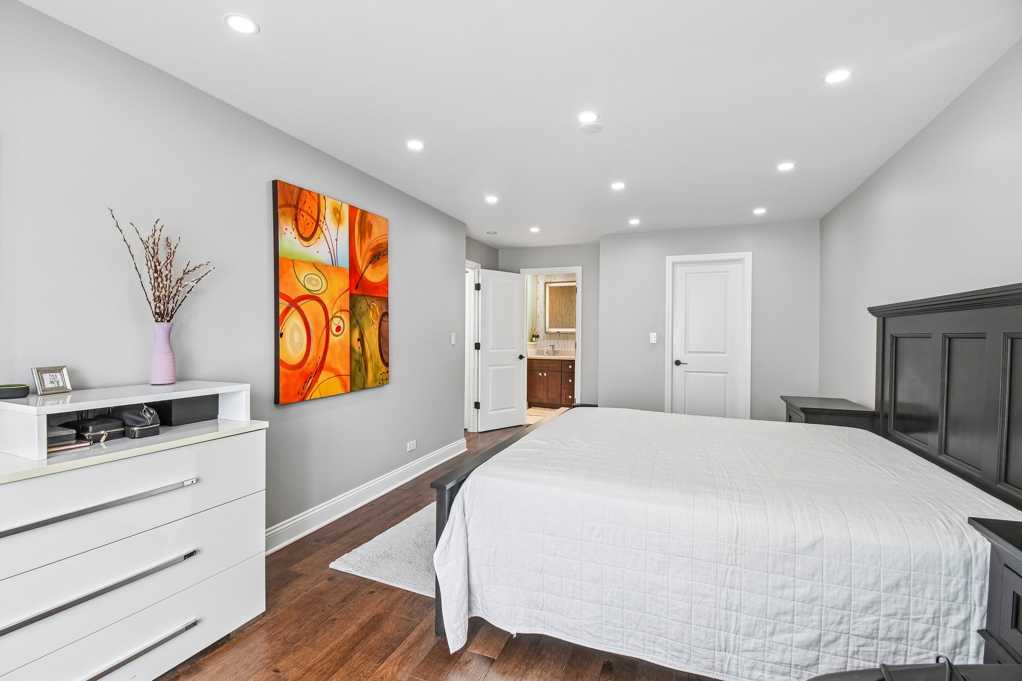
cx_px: 511
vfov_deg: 77.3
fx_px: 426
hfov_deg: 100.4
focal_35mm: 15
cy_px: 340
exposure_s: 1/15
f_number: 8
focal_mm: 10
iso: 280
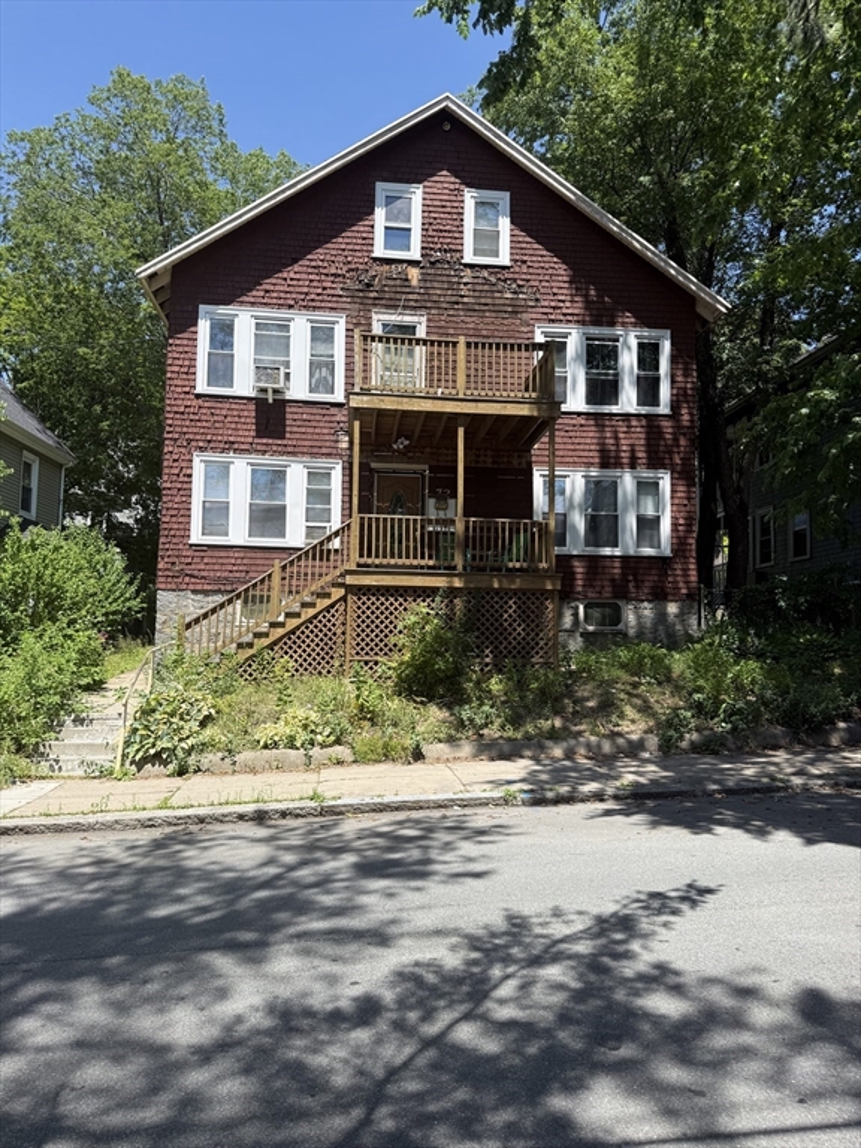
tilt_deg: +10.8
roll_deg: +1.6
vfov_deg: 71.6
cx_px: 430
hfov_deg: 56.8
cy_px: 574
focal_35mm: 24
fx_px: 796
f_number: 1.78
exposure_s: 1/2299
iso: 80
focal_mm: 6.76
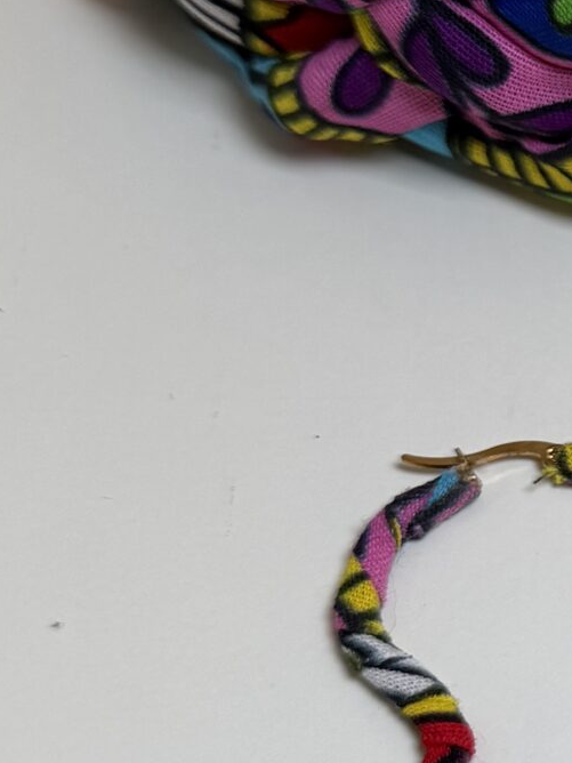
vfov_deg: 21.3
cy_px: 397
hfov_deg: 14.0
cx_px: 1072
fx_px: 2027
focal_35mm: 92
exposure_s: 1/412
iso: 80
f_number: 1.78
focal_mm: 6.76
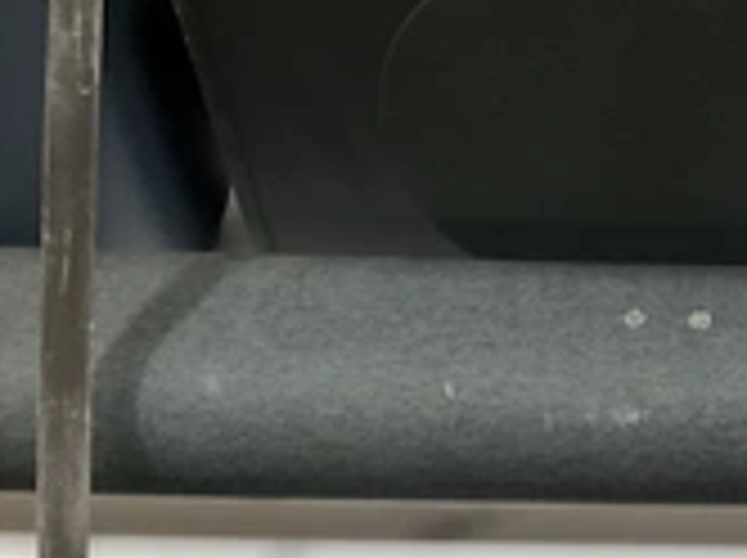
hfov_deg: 25.5
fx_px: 1508
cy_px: 207
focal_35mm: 70
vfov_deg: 20.9
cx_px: 850
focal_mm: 3
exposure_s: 1/40
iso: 320
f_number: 1.8
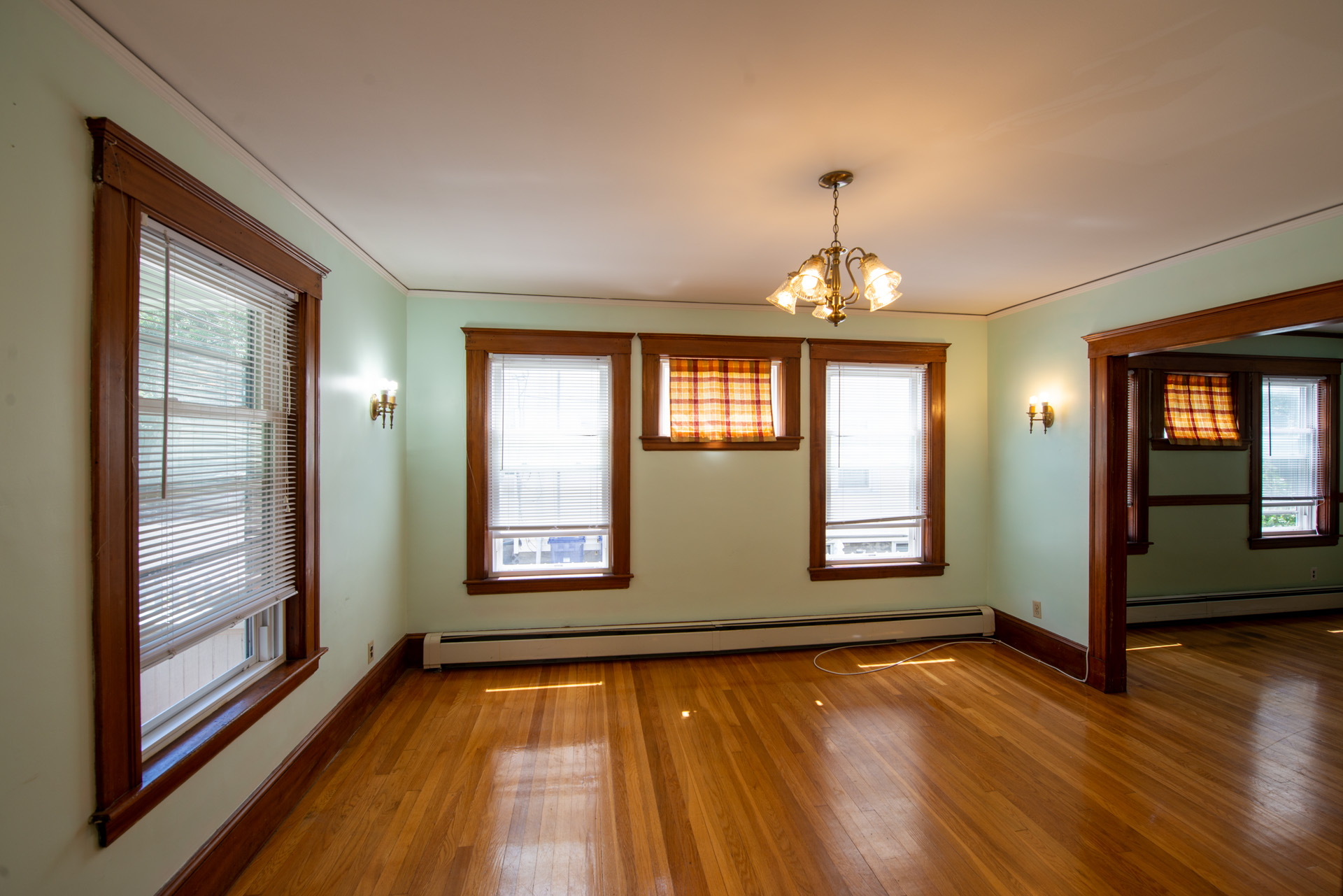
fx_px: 522
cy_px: 448
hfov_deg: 104.2
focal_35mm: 14
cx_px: 672
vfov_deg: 81.2
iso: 100
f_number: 8
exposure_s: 1/30
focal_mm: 14
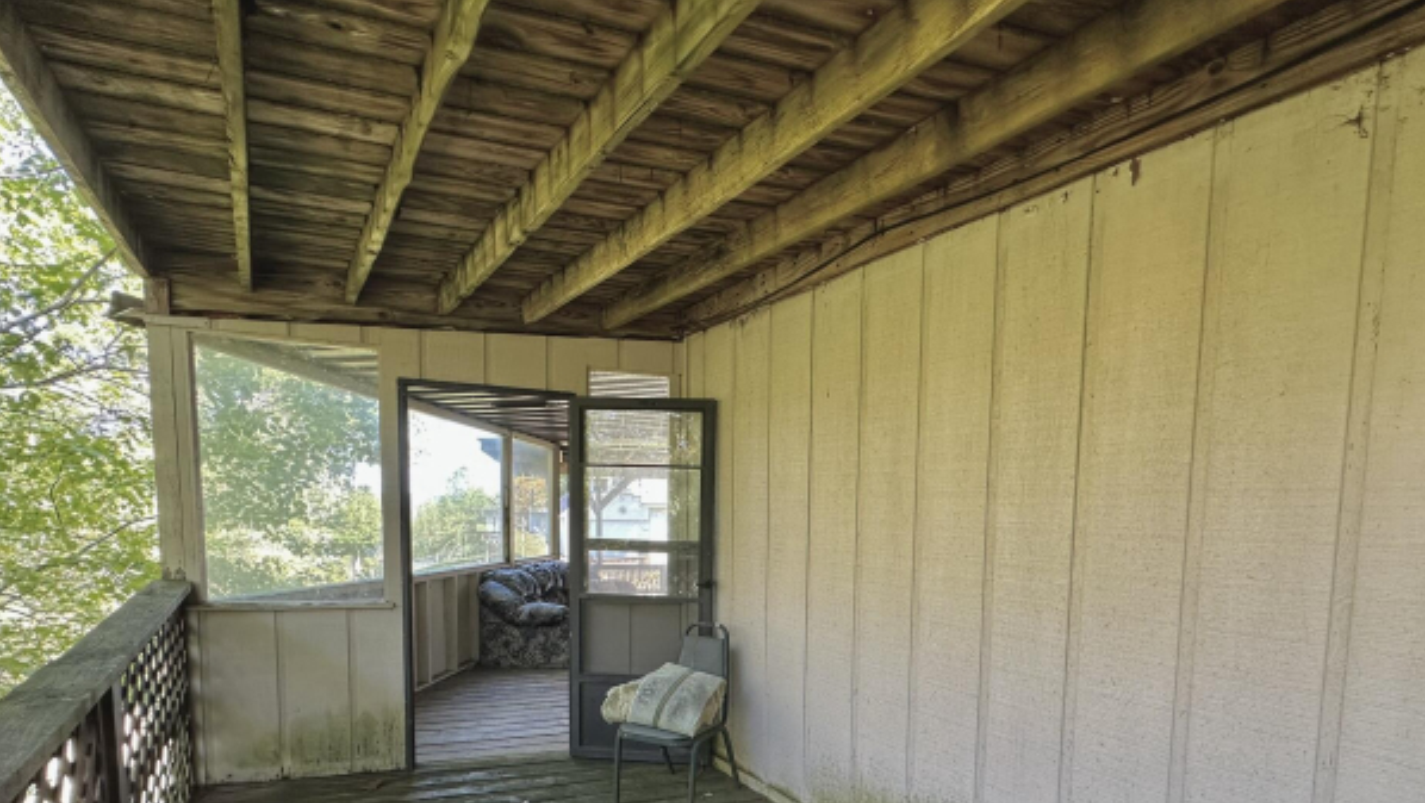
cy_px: 567
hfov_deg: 95.6
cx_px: 780
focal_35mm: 17
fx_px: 643
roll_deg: -0.9
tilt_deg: -4.3
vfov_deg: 61.6
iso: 125
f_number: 2.2
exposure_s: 1/99
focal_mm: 2.22
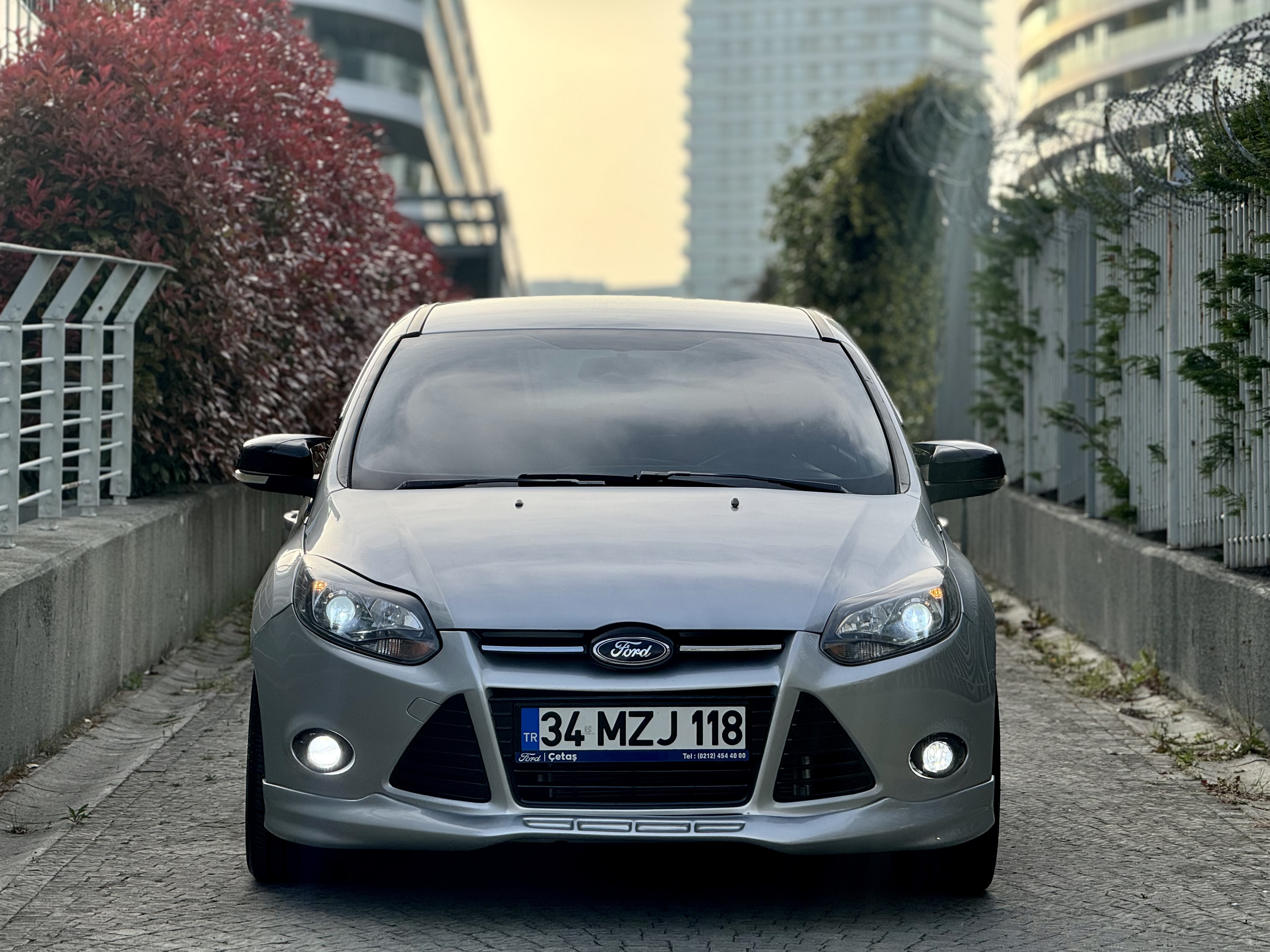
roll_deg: -0.1
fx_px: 4439
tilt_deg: +2.8
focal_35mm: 121
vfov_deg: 12.2
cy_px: 477
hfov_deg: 16.3
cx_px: 631
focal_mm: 15.66
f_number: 2.8
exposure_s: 1/537
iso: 50
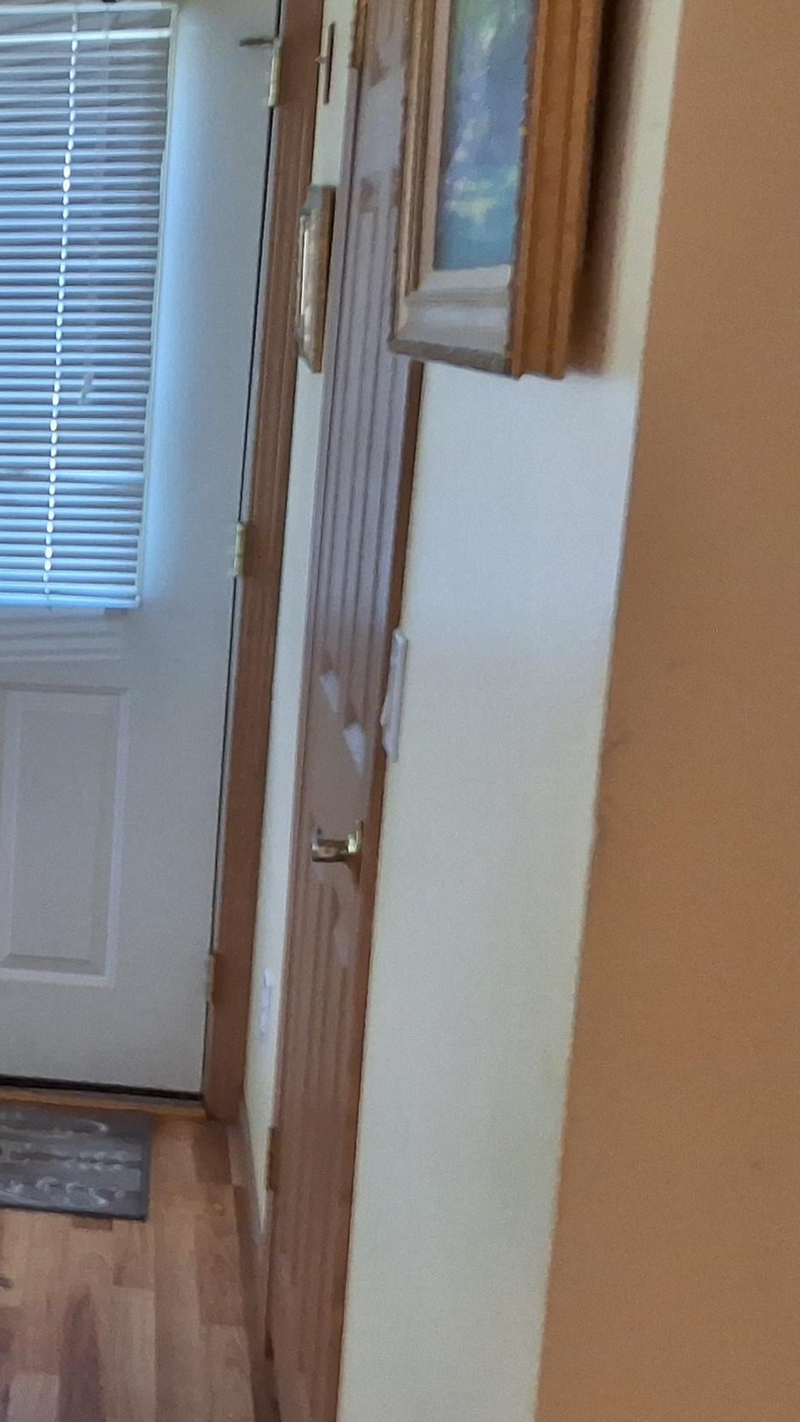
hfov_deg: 18.9
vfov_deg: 36.0
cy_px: 730
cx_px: -304
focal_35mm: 58
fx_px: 2187
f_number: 1.9
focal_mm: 2.91
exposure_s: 1/120
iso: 64
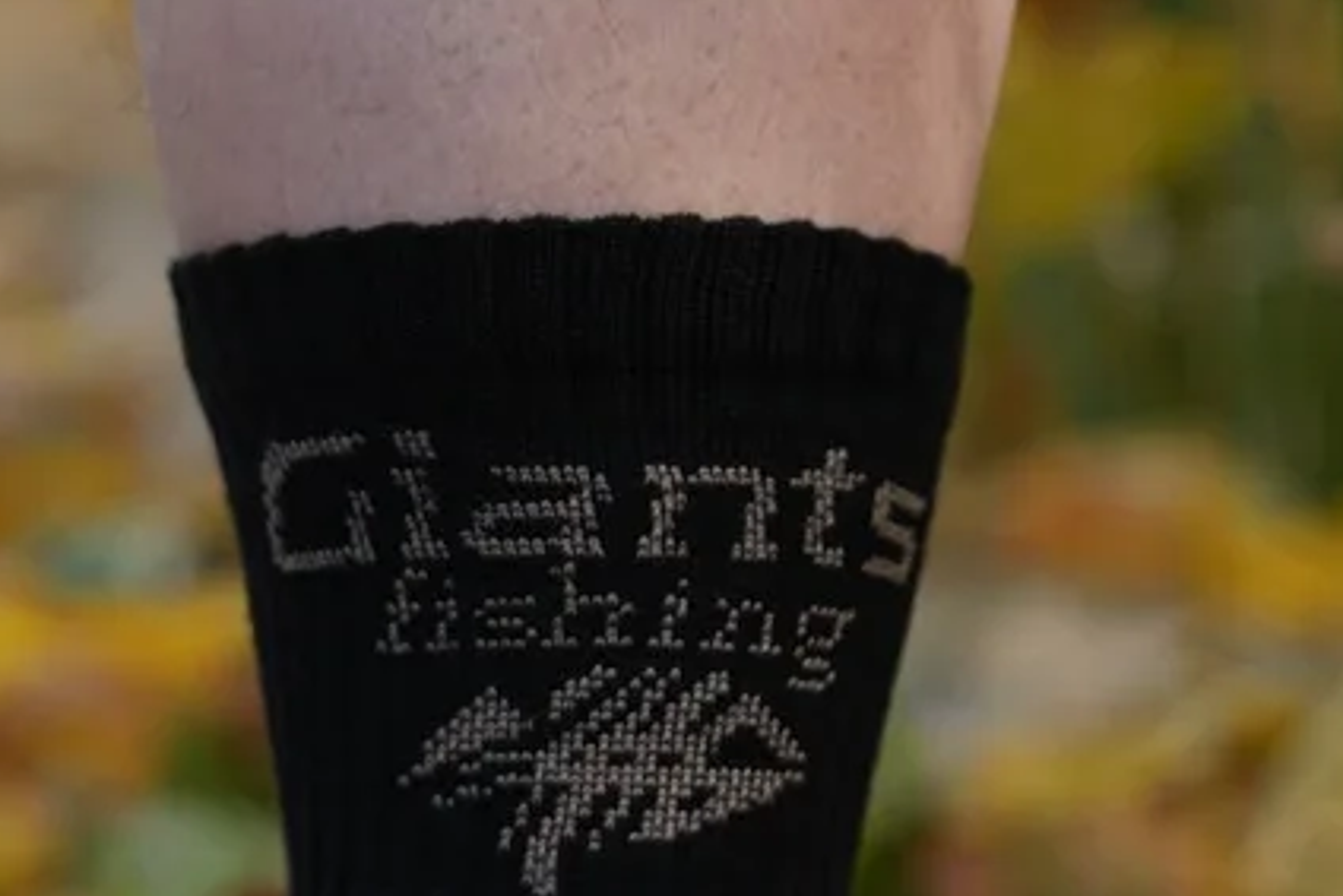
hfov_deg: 9.9
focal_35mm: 205
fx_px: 7650
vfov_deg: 6.6
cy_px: 1491
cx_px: -57
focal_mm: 58
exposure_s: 1/250
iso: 250
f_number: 2.8
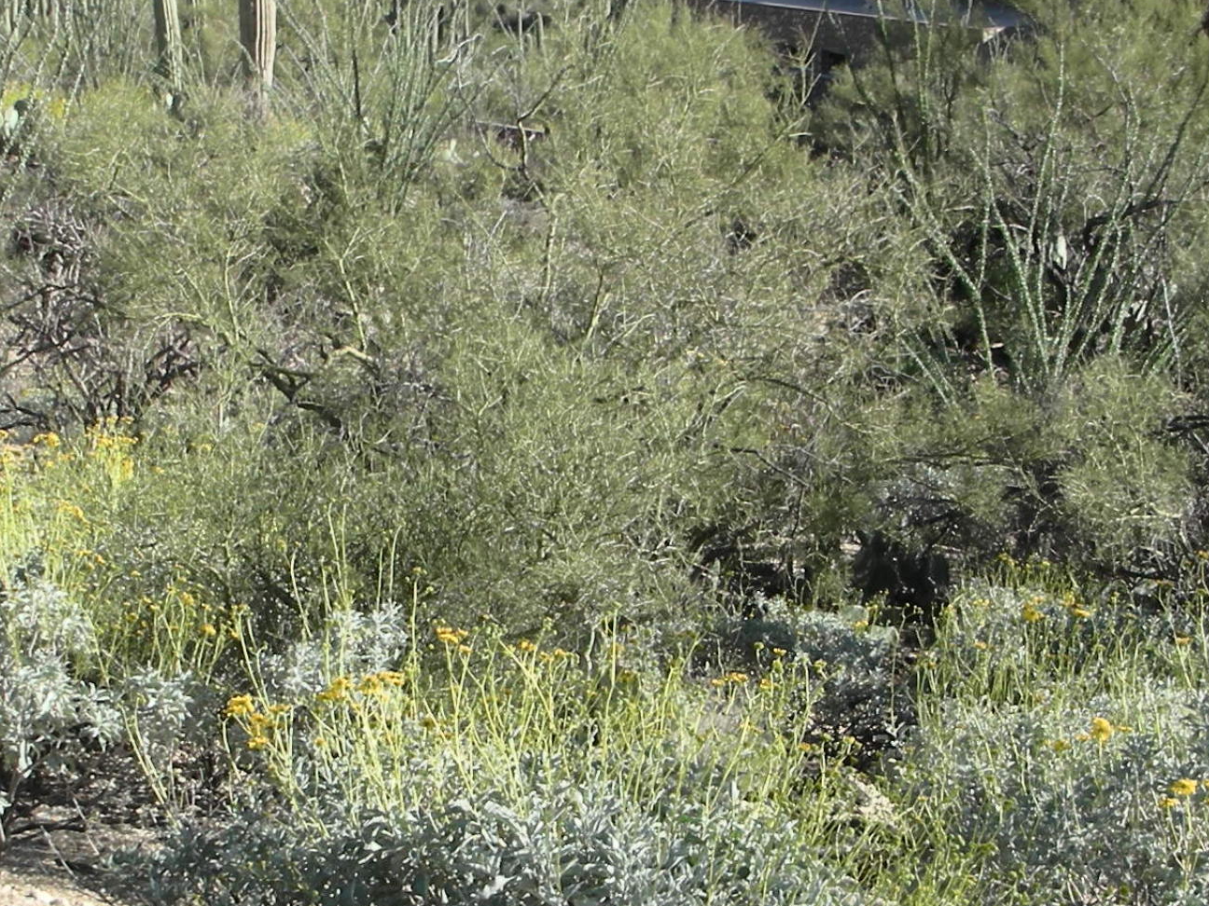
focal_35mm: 81
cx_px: 428
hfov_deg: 24.0
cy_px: 485
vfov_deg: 18.2
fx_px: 2829
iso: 50
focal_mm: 5.8
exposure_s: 1/390
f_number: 3
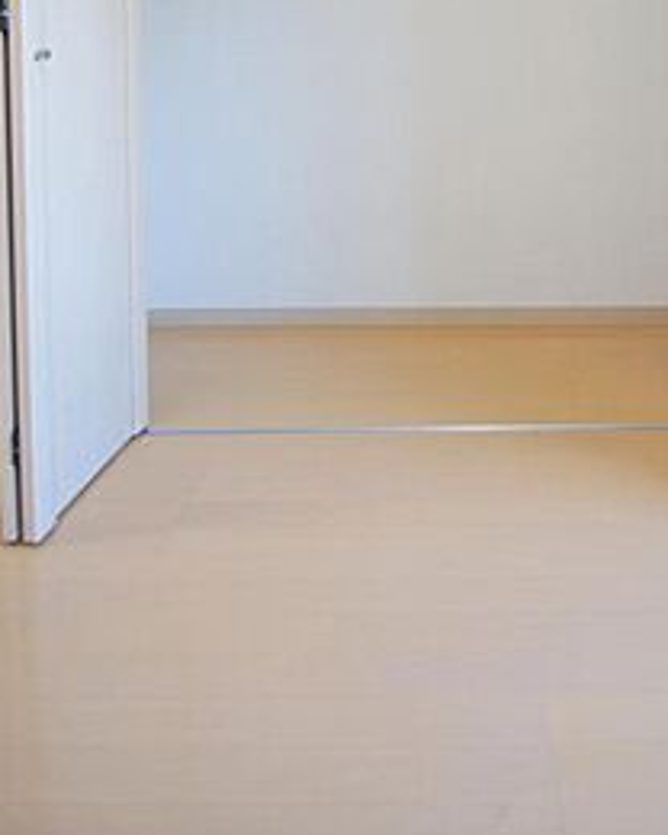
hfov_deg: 54.0
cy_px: 87
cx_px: 435
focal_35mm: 26
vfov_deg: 57.0
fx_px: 643
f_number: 3.5
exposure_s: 1/30
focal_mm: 10
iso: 160
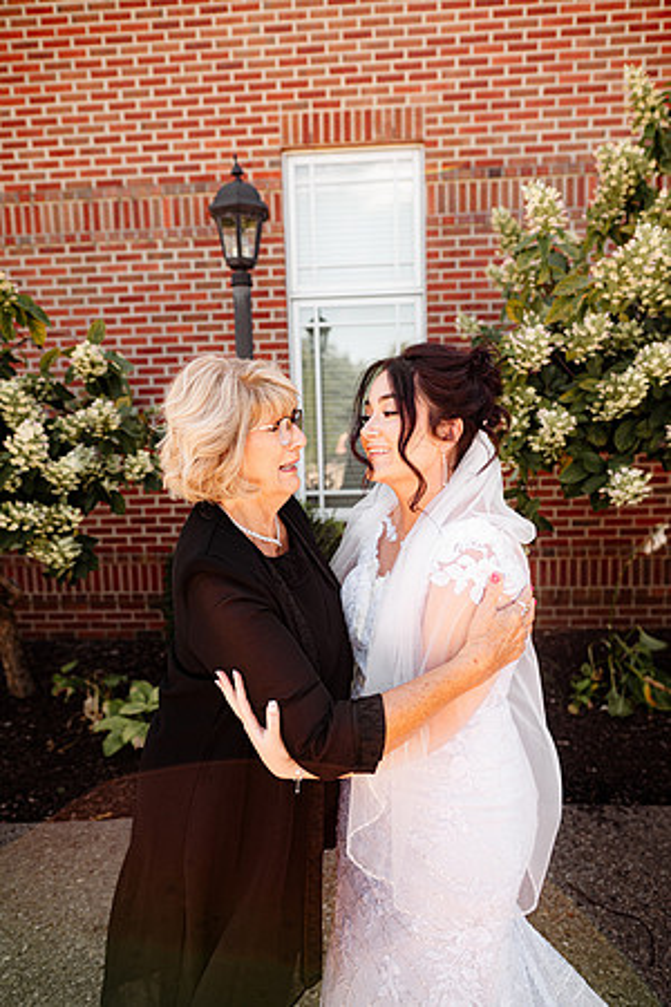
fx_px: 671
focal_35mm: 24
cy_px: 504
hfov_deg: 53.1
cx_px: 336
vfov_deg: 73.7
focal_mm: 24
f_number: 2.8
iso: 250
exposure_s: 1/640
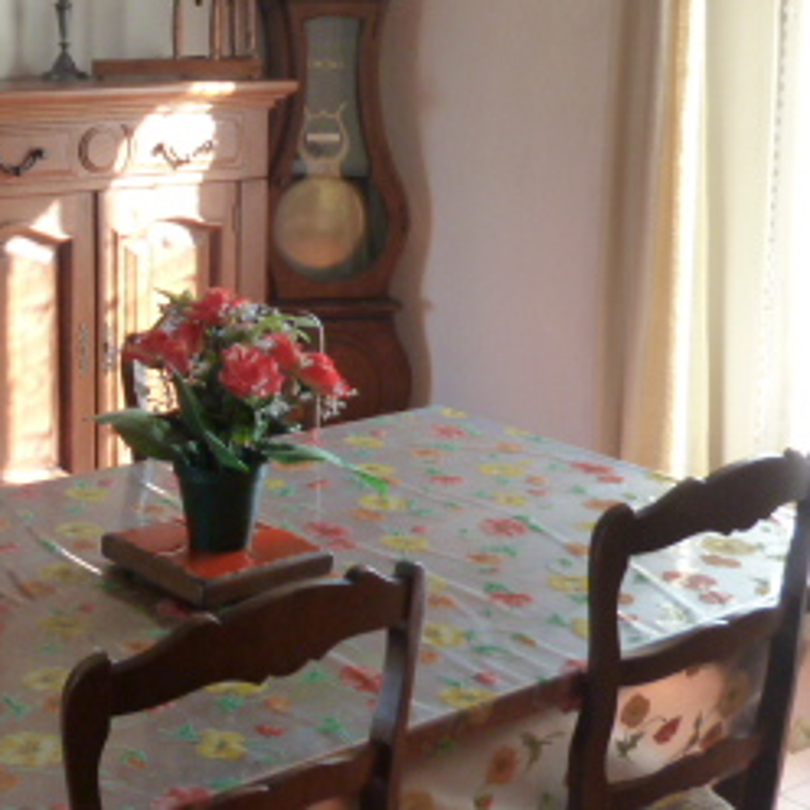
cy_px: 144
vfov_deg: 29.3
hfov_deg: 28.8
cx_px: 75
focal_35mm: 57
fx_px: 1509
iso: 250
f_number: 3.3
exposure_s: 1/30
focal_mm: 4.1
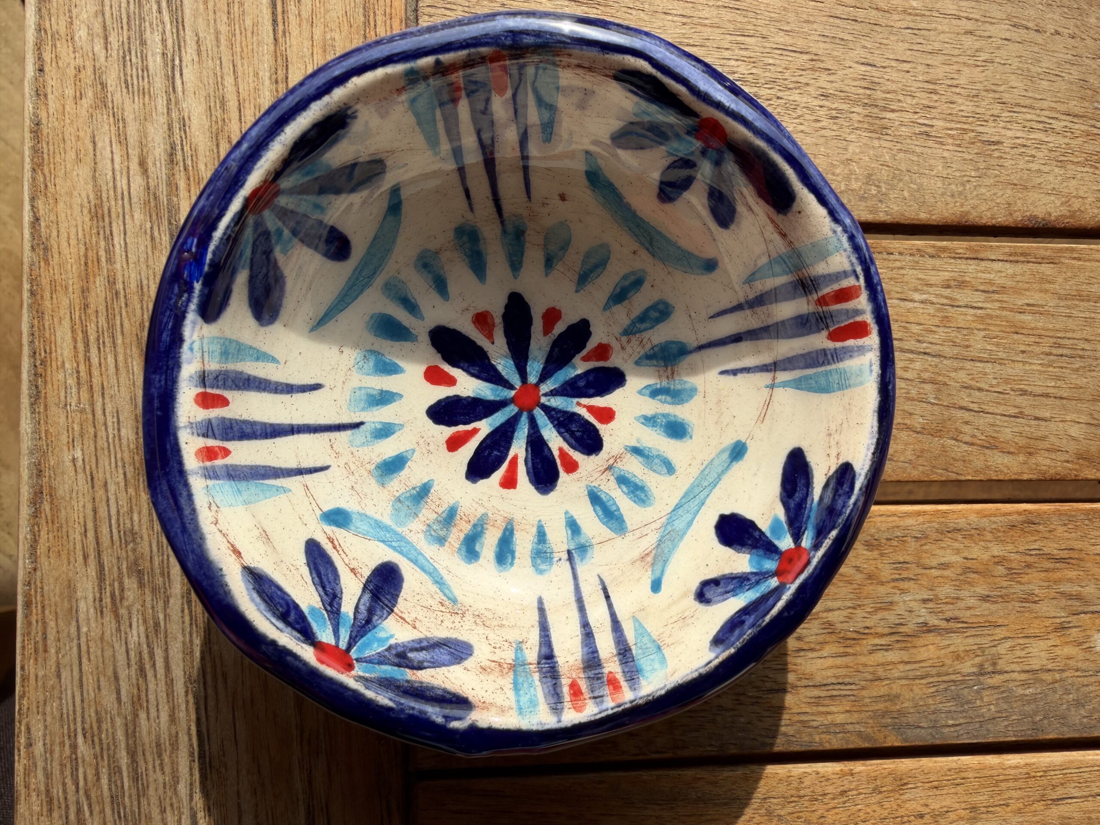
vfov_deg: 56.8
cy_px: 412
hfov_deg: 71.6
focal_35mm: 24
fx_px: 763
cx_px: 550
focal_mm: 2.22
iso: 25
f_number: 2.2
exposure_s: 1/777
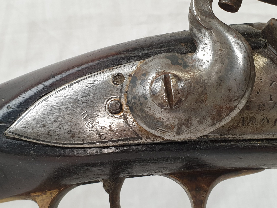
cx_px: 138
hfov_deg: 67.3
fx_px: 208
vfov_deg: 53.1
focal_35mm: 26
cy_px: 104
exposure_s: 1/100
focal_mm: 4.3
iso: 160
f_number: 2.4
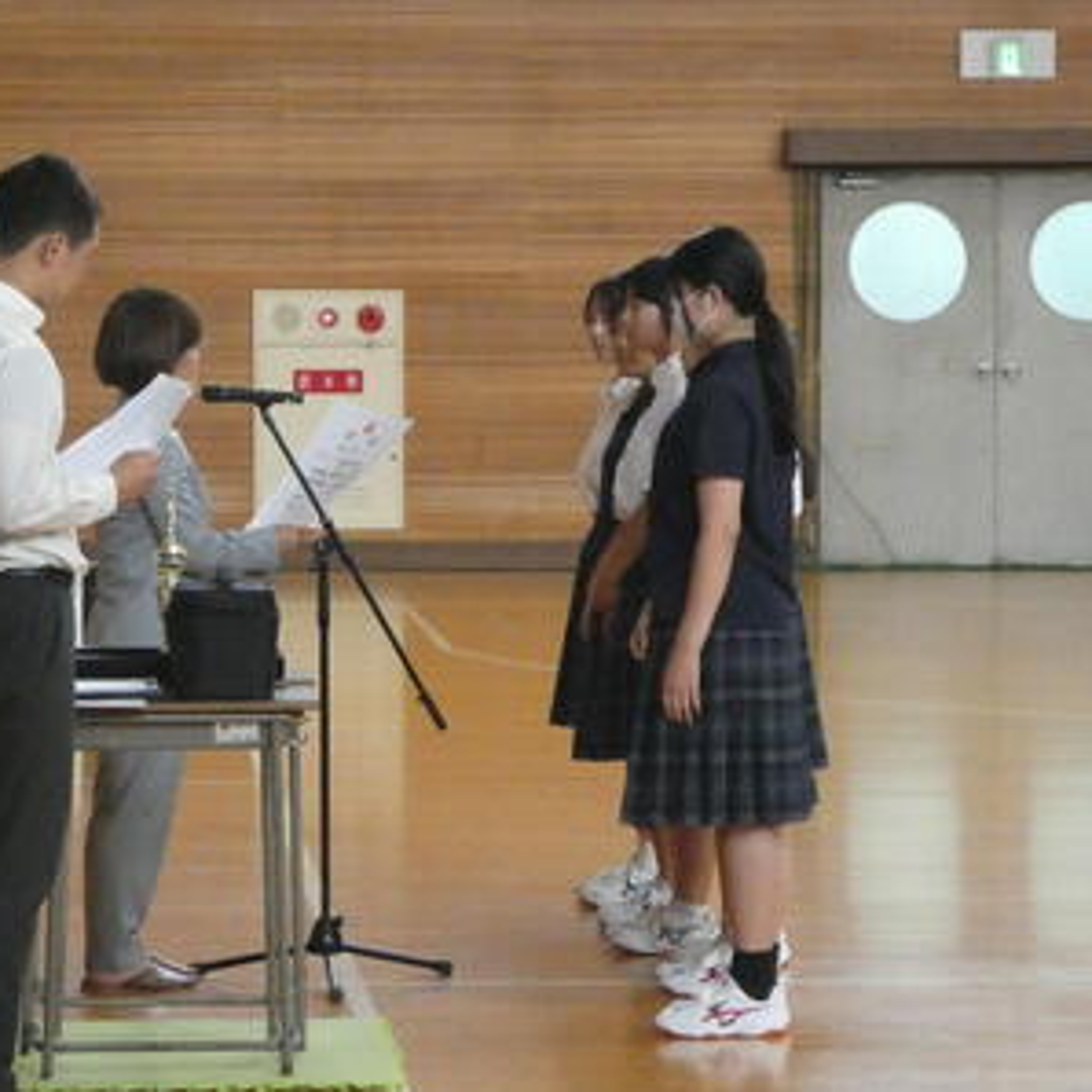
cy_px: 546
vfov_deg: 10.2
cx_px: 421
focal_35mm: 171
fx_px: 6103
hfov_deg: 10.2
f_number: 5.3
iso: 3200
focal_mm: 25.8
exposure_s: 1/250
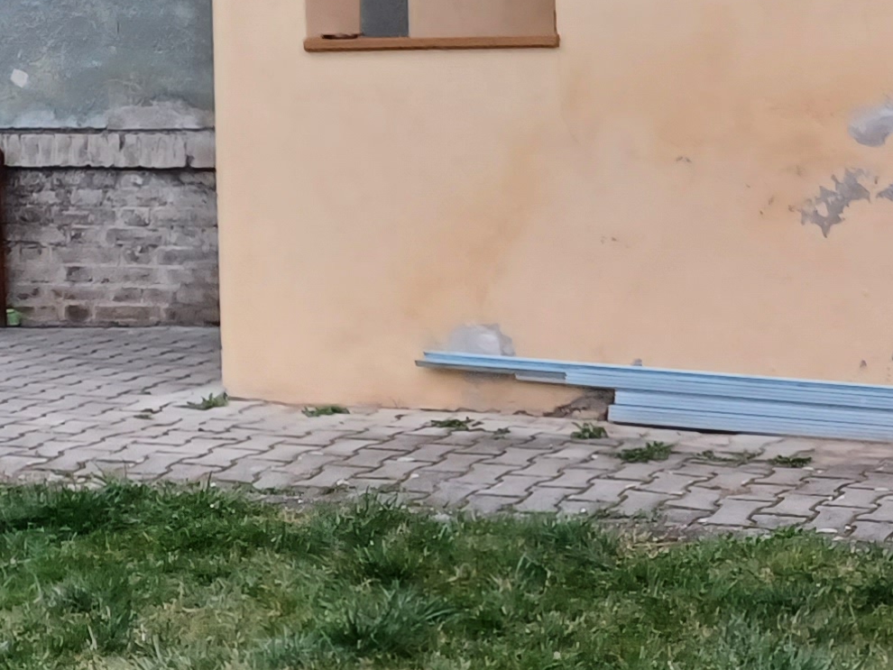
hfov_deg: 18.1
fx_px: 2606
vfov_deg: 14.6
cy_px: 158
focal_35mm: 101
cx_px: 1162
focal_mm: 4.6
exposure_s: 1/49
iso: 80
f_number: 1.8
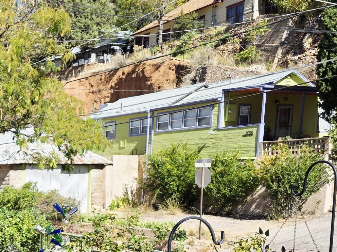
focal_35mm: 67
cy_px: 270
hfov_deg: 24.6
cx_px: -121
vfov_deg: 21.0
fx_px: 652
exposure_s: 1/5000
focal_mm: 6.3
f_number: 1.7
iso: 80
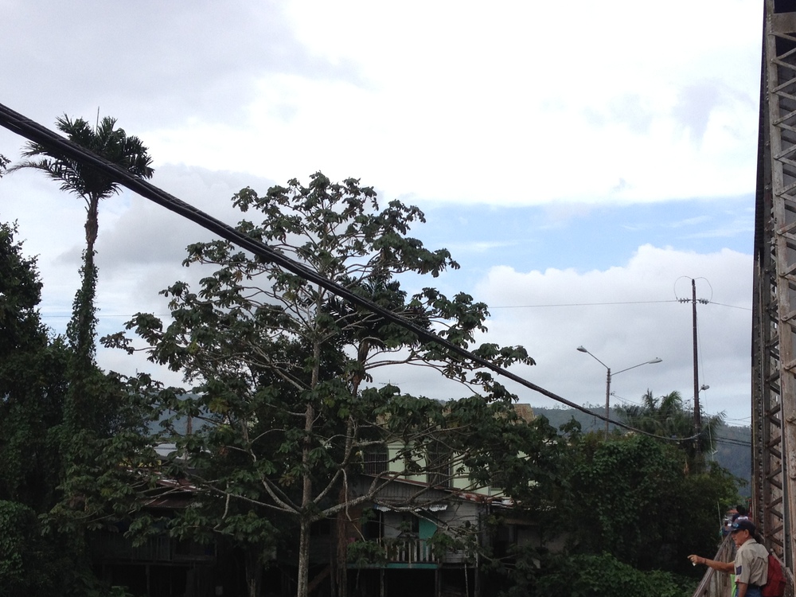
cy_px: 465
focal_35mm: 56
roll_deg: +0.8
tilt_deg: -1.6
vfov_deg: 25.7
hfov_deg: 34.3
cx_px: 433
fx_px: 1288
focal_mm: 4.28
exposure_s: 1/717
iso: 50
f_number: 2.4
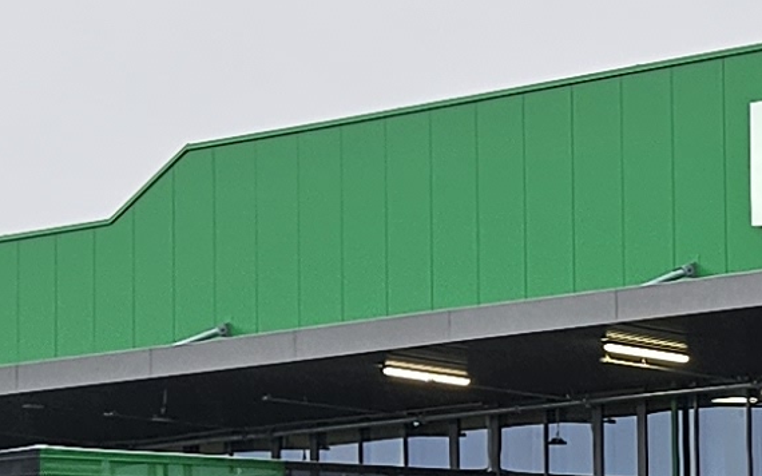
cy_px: 473
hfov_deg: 11.8
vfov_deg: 7.6
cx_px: 1110
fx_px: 3550
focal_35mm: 171
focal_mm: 5.4
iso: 25
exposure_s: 1/203
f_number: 1.8
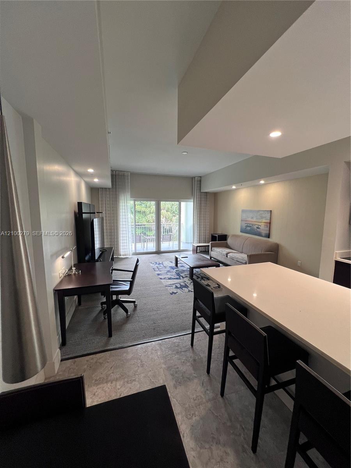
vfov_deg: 106.2
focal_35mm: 13
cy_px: 234
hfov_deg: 89.9
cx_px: 176
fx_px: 176
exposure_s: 1/120
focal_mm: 1.57
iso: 160
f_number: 1.8
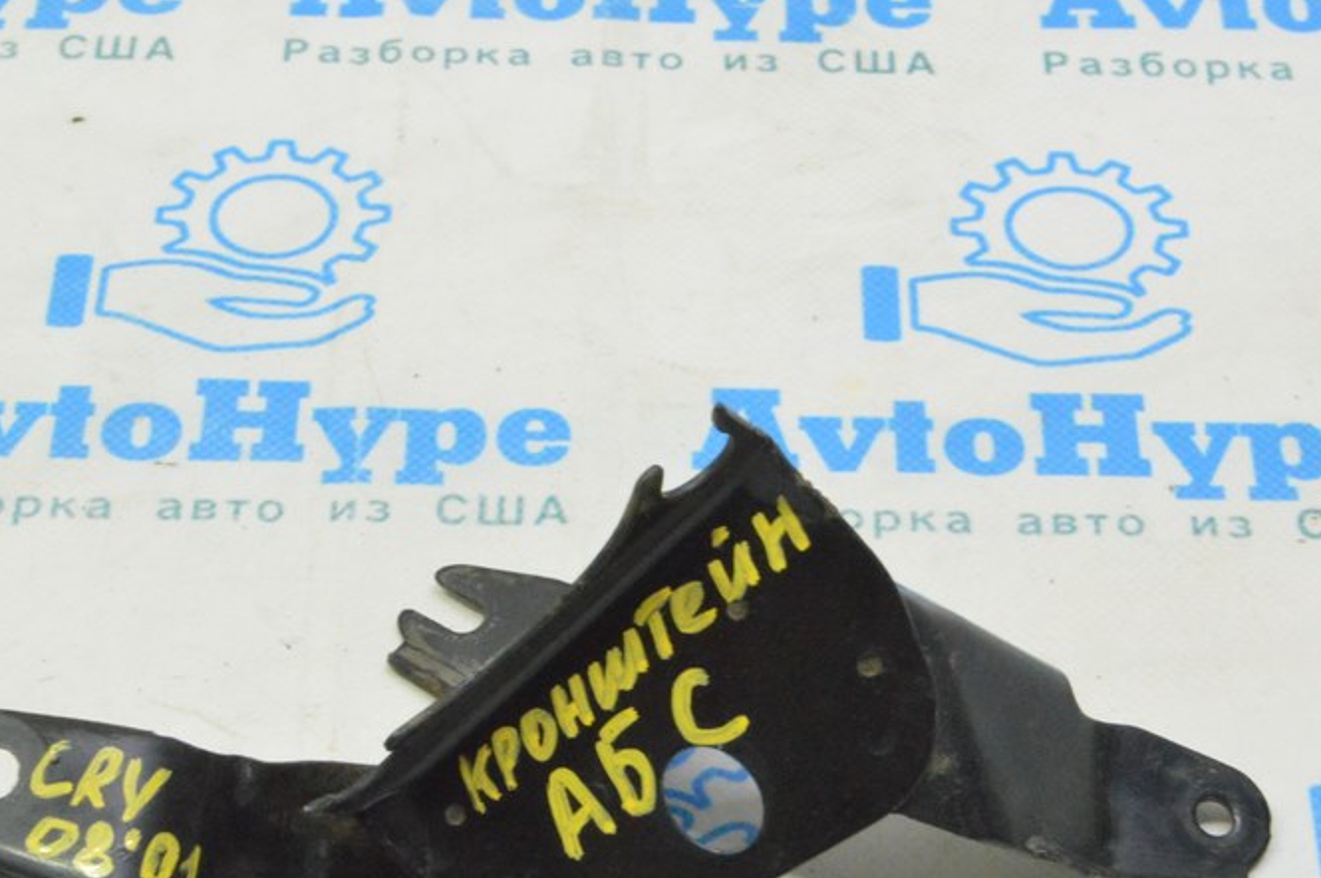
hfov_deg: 21.0
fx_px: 3556
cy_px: 621
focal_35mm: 97
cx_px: 570
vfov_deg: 14.0
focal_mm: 42
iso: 6400
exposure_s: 1/20
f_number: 20
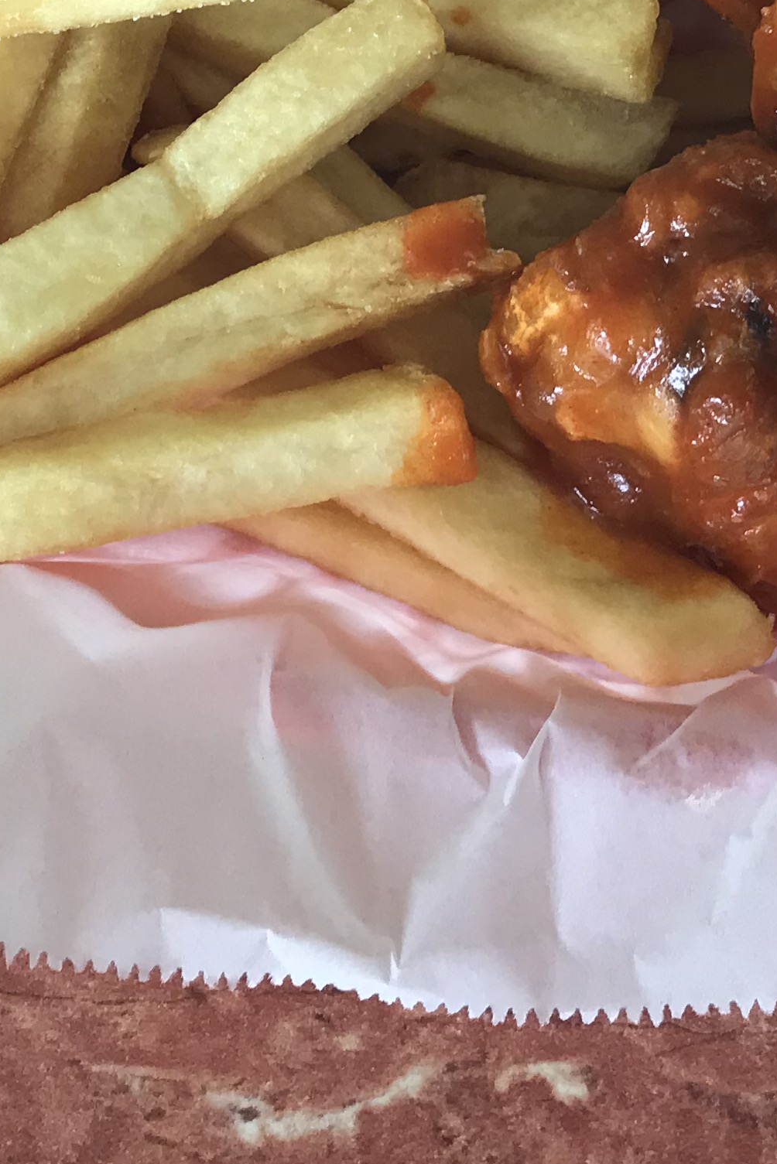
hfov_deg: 17.5
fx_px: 2524
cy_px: 6
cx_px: 390
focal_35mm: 78
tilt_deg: -60.9
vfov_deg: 24.8
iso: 32
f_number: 1.8
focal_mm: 3.99
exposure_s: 1/60
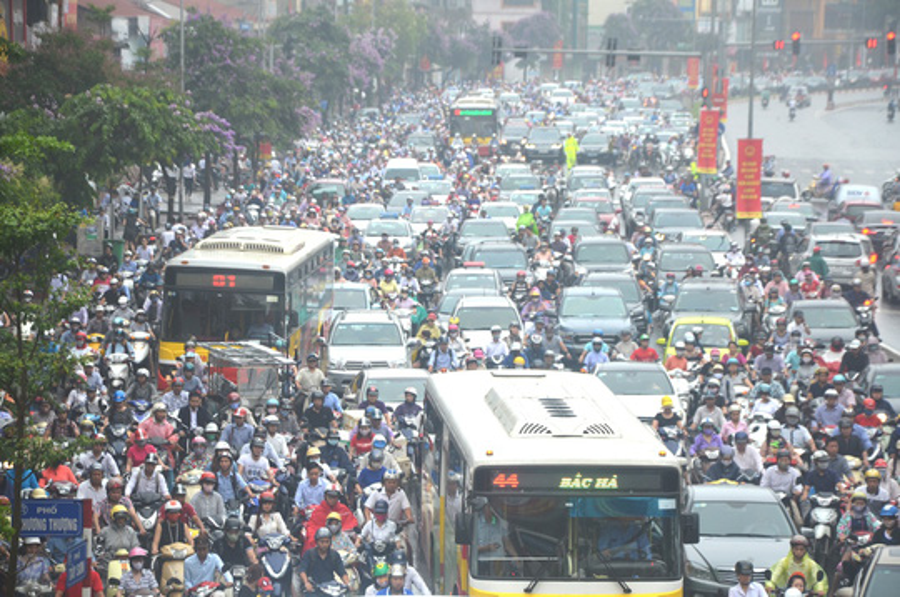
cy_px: 298
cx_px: 450
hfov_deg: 13.1
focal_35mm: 158
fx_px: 3930
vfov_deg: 8.7
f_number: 6.3
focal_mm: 105
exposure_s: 1/200
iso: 200
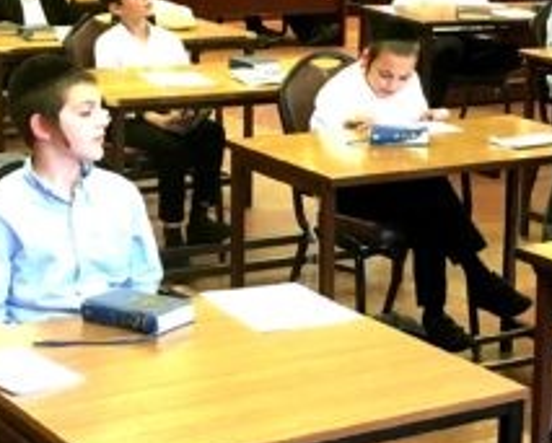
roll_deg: +0.2
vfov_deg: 15.1
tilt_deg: -10.7
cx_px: 355
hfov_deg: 18.7
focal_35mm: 102
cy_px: 166
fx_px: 1669
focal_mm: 4.15
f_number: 2.2
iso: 100
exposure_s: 1/30
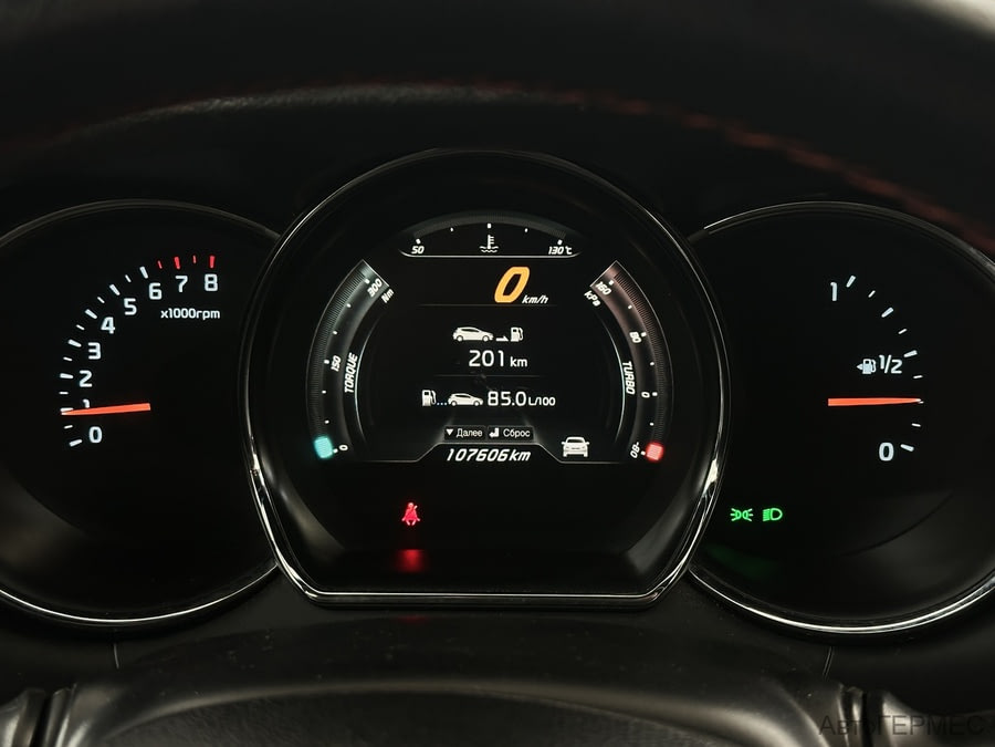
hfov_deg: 39.7
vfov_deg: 30.3
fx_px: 1380
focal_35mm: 48
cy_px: 374
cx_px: 498
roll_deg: -0.1
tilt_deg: -26.2
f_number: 1.78
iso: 200
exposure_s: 1/33
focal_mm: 6.86
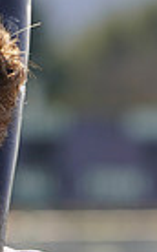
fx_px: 8054
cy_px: 360
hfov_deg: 1.1
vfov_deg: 1.8
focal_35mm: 1174
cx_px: -99
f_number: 8
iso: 100
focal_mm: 274
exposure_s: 1/250
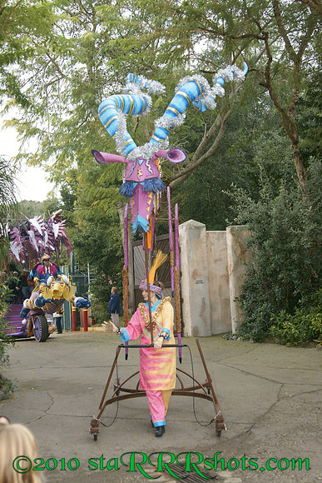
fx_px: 563
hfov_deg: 31.9
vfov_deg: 46.4
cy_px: 242
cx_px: 161
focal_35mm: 42
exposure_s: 1/200
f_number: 3.2
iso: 400
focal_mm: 28
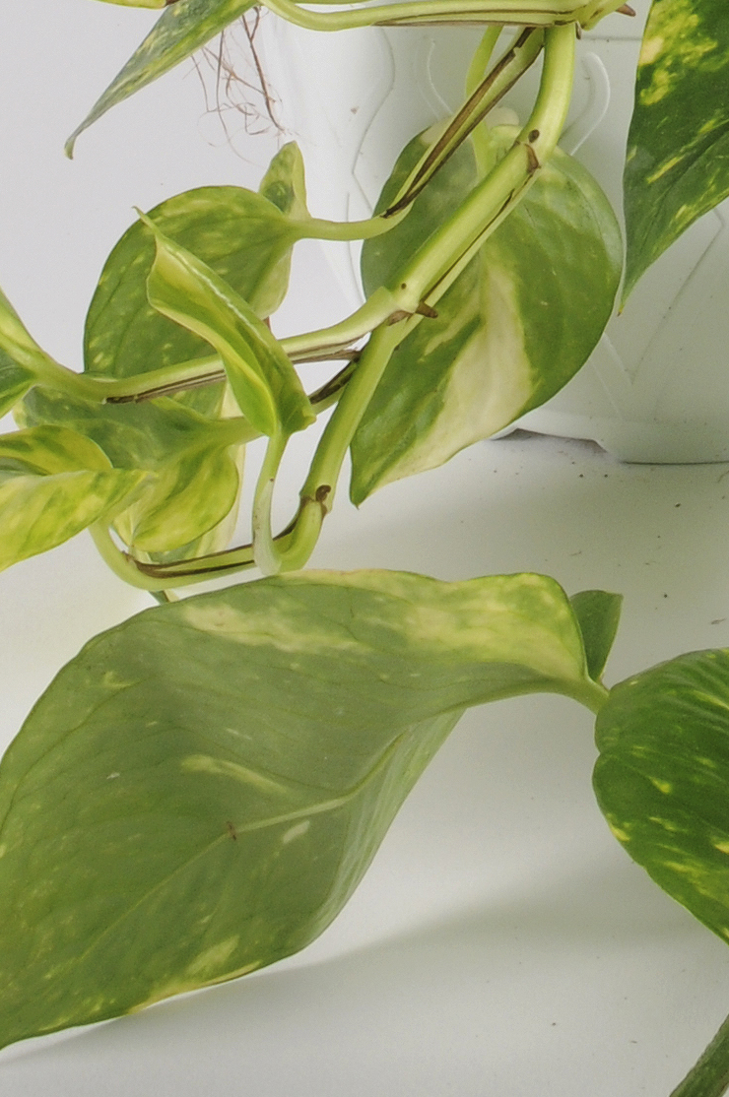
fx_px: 3867
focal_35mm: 127
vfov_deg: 15.5
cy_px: -268
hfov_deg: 10.6
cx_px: 829
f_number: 16
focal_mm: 22
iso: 250
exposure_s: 1/125
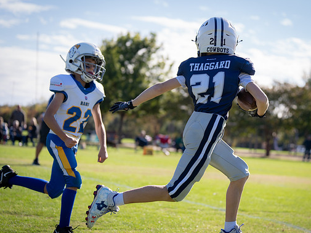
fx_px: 809
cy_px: 120
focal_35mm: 90
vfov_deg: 16.4
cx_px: 197
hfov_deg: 21.7
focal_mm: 70
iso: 100
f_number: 2.8
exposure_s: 1/1250
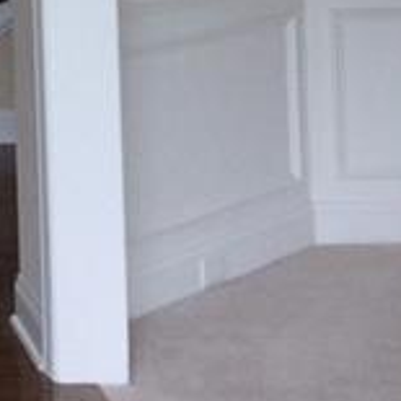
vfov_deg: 11.5
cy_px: -344
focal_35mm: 140
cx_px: -317
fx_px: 1835
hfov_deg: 11.6
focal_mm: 3.3
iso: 32
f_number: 2.4
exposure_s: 1/149
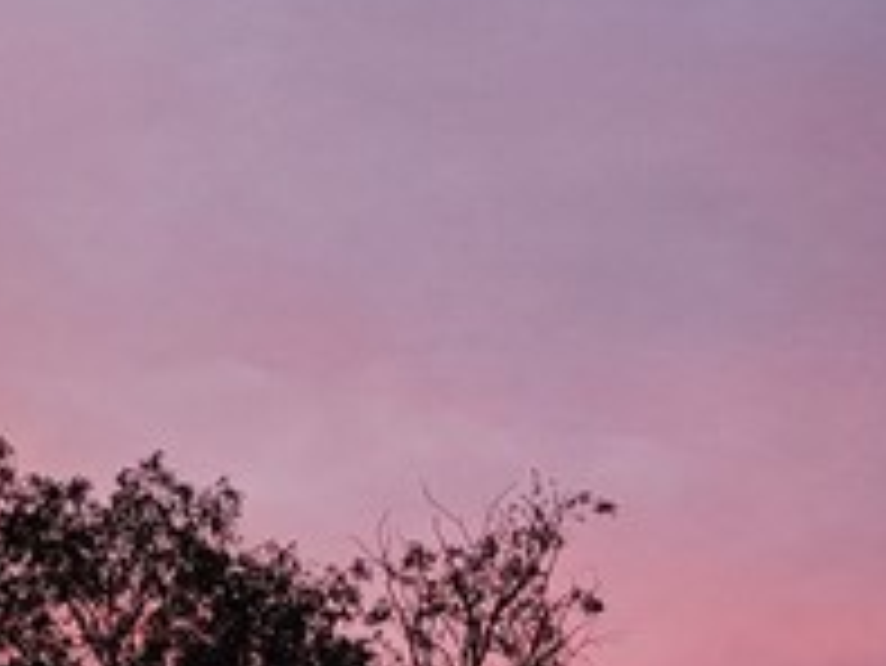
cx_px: 432
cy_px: 315
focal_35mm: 135
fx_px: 3457
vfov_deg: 11.0
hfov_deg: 14.6
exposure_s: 1/120
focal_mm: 5.4
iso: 160
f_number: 1.8
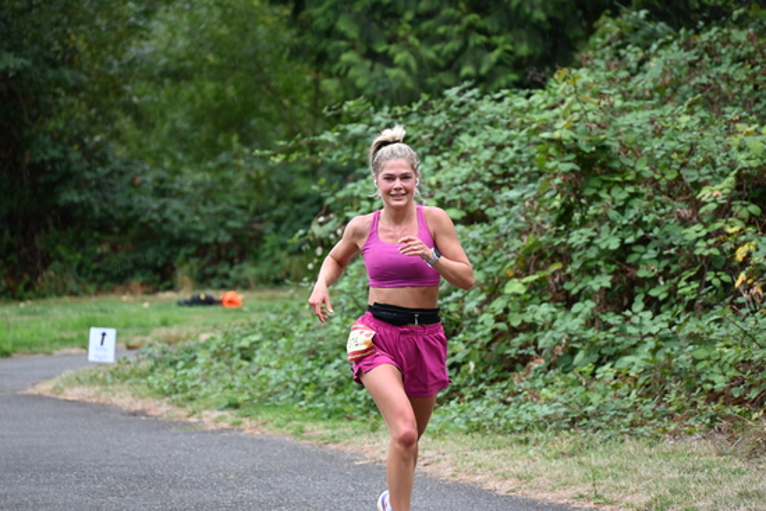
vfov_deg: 6.9
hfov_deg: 10.3
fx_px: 4256
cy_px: 256
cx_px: 383
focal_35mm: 200
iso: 1000
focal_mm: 200
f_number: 6.3
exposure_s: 1/250
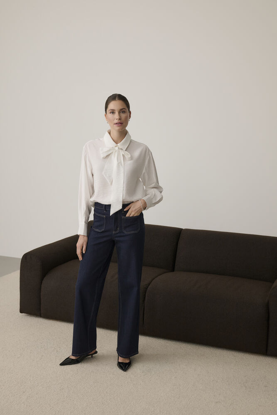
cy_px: 208
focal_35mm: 50
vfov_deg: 39.6
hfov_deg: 27.0
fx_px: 577
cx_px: 138
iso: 400
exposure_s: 1/250
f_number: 4
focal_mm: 50
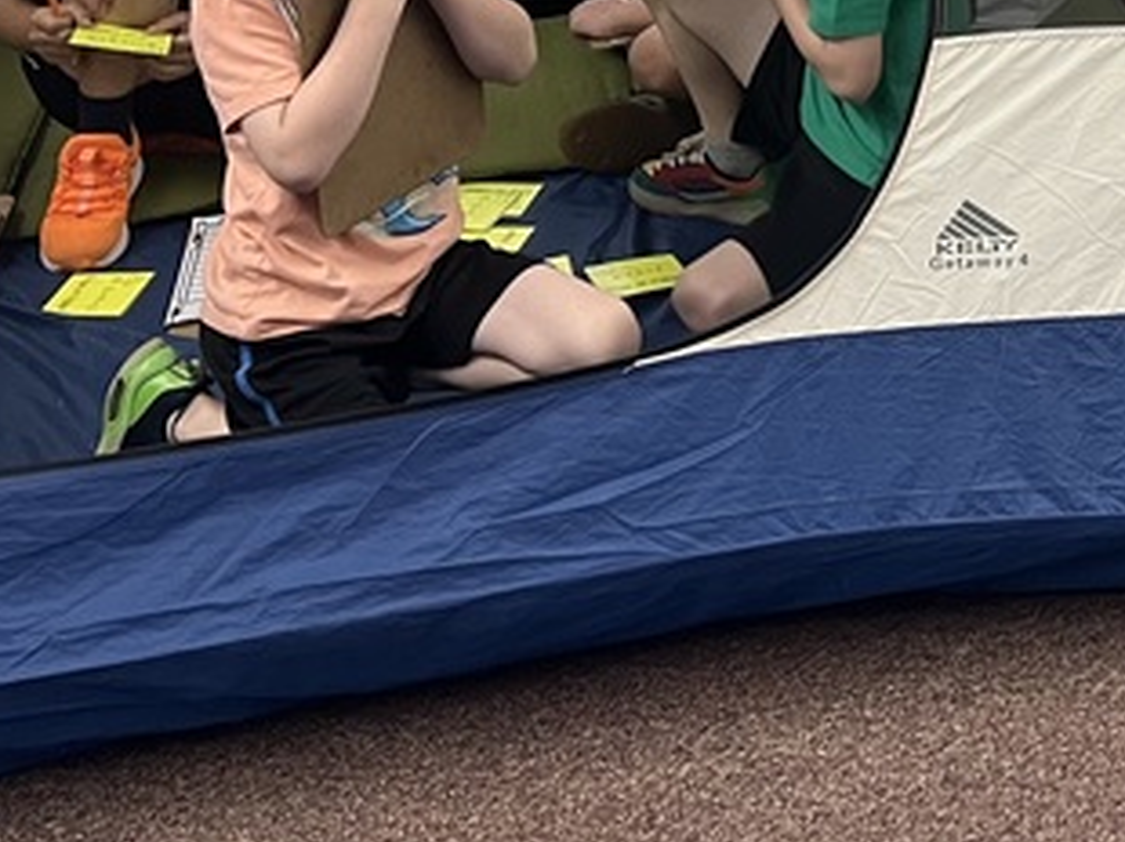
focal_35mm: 86
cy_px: -443
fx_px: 2793
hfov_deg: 20.7
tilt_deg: -12.0
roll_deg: +0.2
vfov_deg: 15.7
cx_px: 1462
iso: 100
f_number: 1.6
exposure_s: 1/60
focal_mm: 5.1
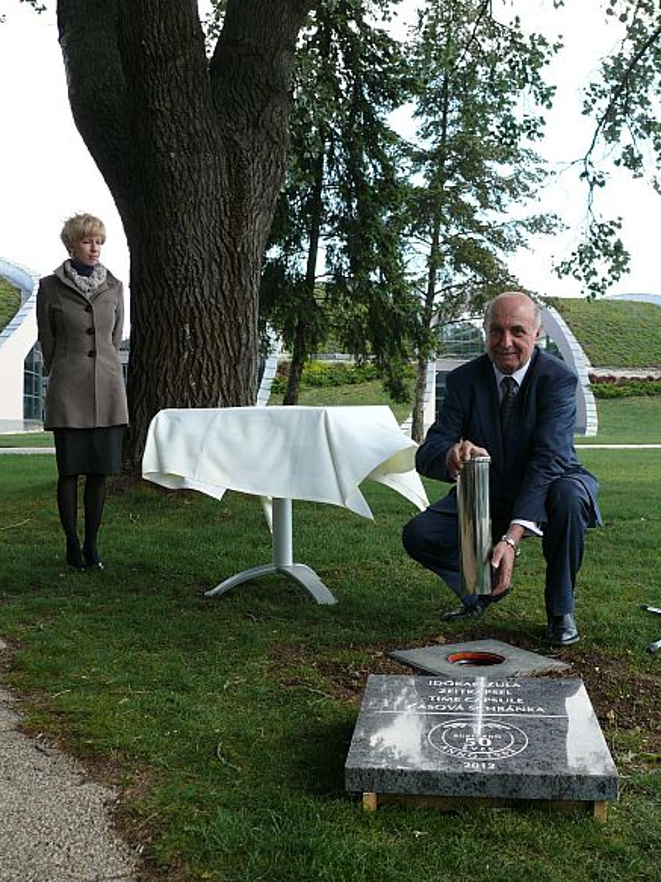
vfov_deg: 51.4
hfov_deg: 39.6
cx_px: 325
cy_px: 443
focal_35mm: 36
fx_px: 917
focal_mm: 7.4
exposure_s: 1/320
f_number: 2.8
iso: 100
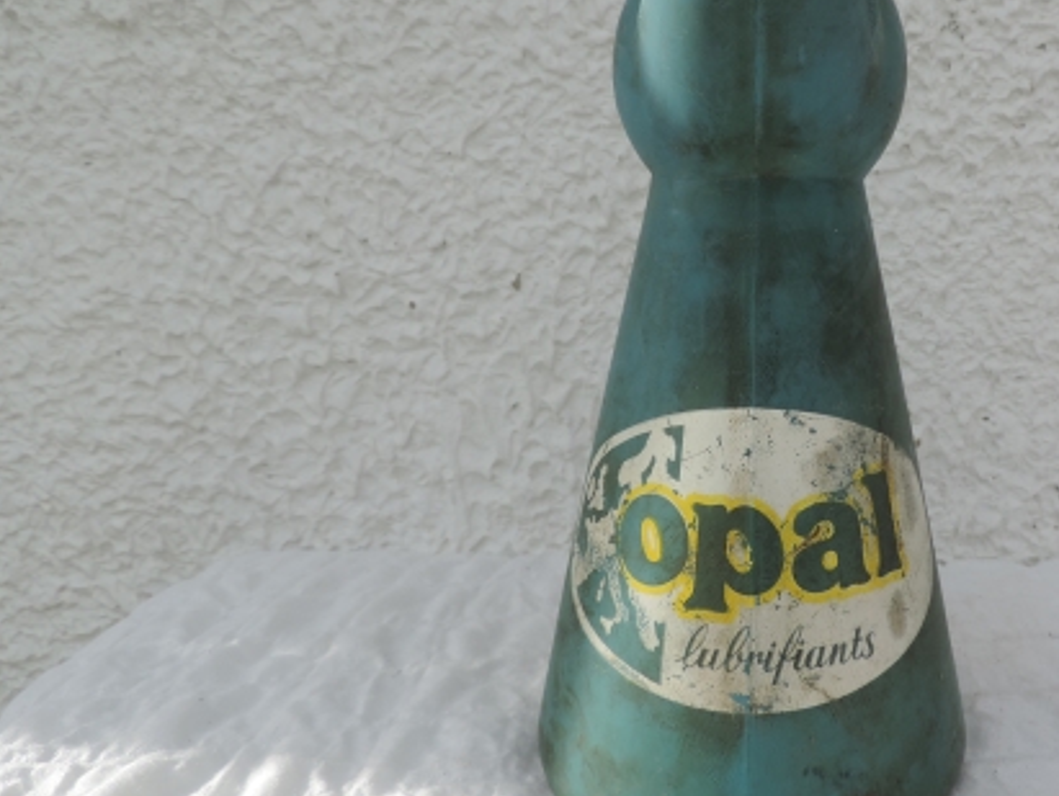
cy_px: 337
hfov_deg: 51.1
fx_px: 1072
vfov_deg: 40.7
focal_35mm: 35
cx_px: 750
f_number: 3
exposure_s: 1/800
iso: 80
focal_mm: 4.3
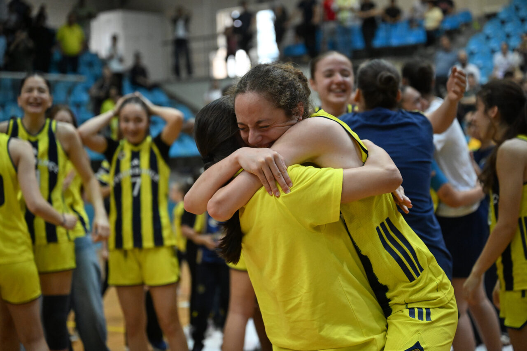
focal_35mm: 70
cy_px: 176
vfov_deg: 19.5
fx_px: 1025
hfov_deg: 28.8
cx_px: 264
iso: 6400
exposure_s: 1/1000
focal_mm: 70
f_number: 2.8
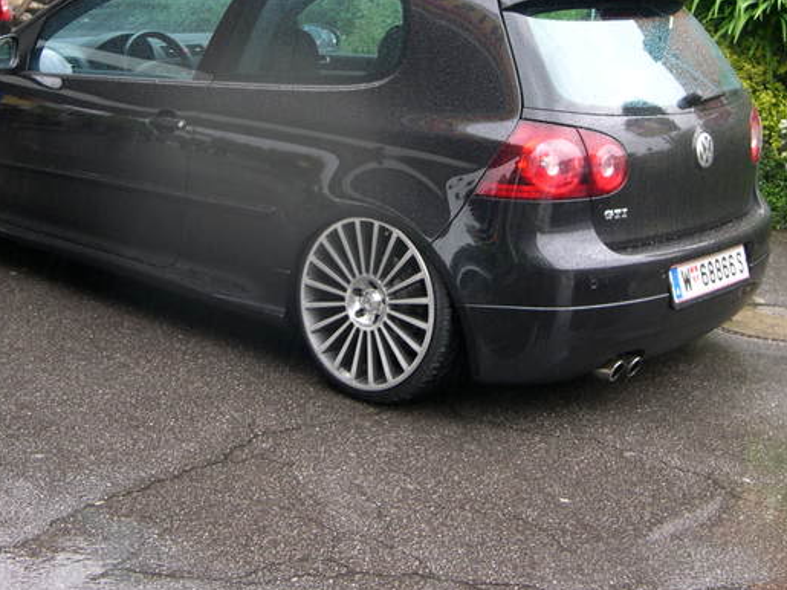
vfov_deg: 24.6
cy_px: 174
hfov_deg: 32.7
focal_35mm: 59
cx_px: 351
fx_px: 1341
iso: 100
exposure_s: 1/52.3
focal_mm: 8
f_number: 2.8
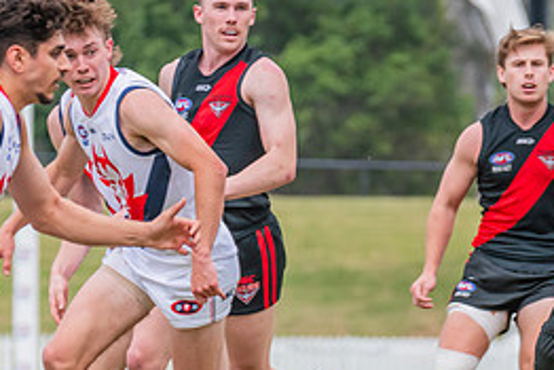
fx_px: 11163
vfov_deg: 1.9
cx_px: 286
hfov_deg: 2.8
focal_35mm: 725
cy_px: 277
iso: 800
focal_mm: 270
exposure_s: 1/1250
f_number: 8
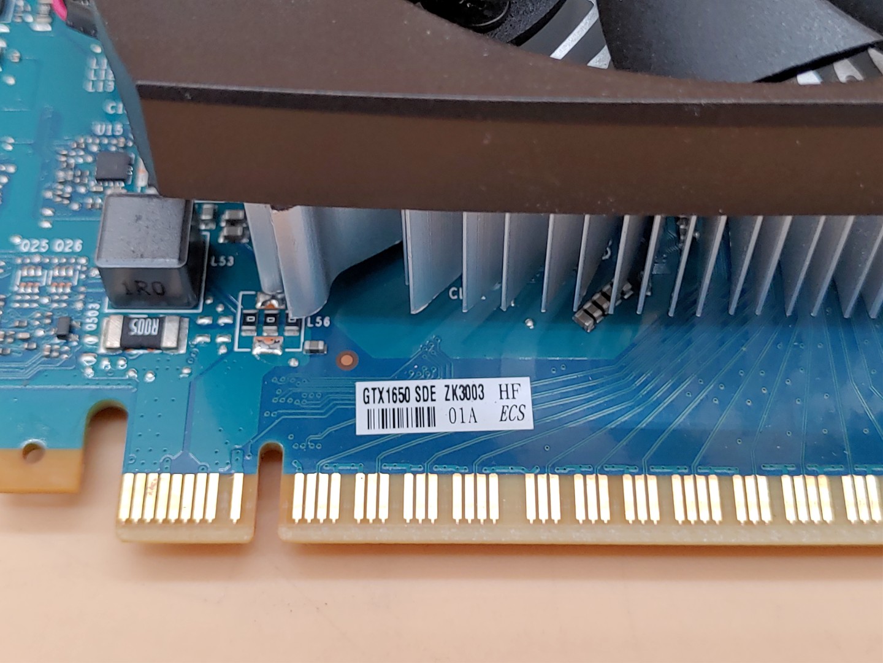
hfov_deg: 35.5
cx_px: 442
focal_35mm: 54
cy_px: 332
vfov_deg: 27.0
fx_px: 1377
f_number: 1.8
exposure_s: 1/64
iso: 50
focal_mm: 4.36
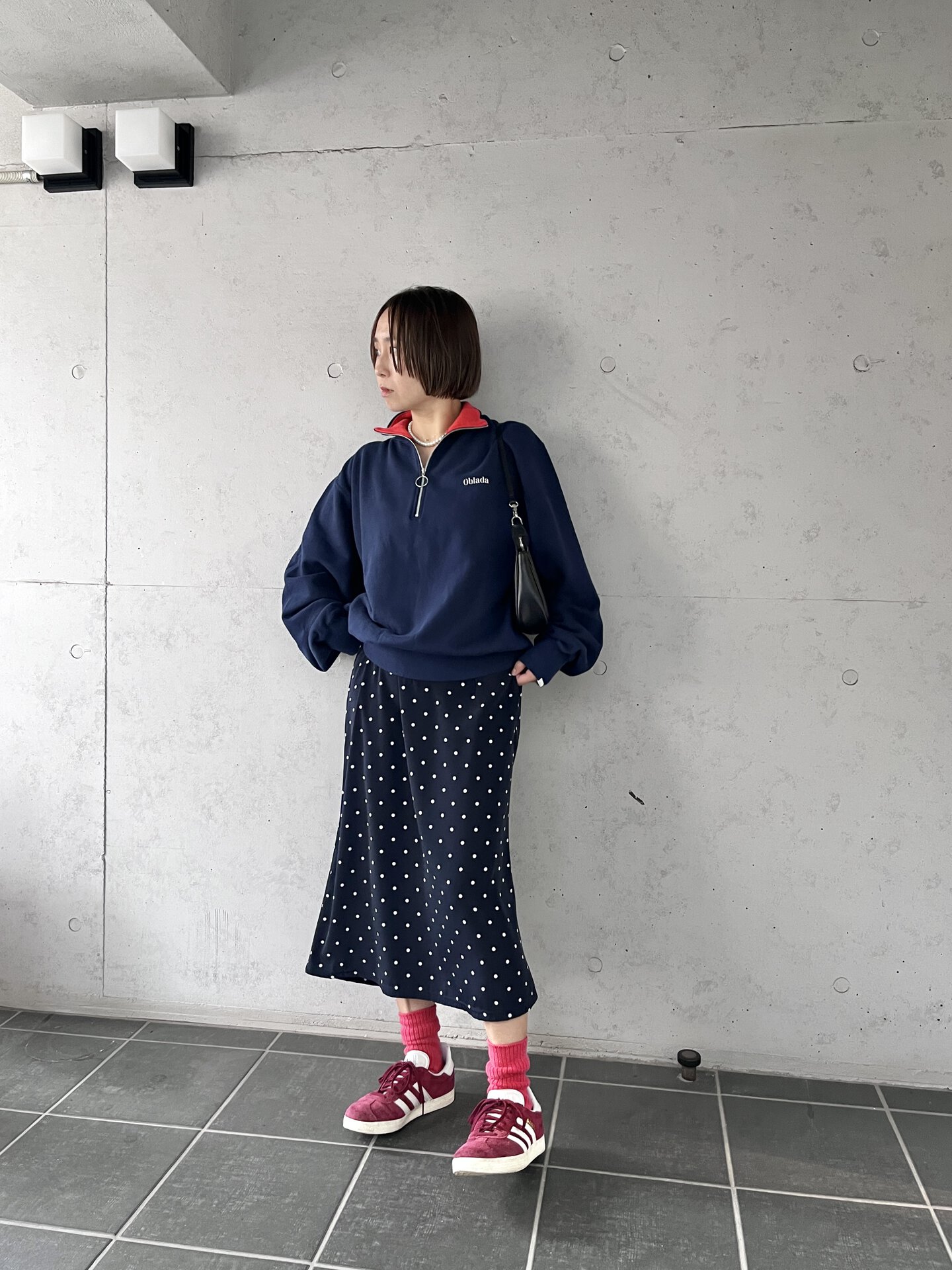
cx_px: 476
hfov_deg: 53.1
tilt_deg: -4.5
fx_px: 953
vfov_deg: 67.3
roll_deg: +1.4
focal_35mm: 26
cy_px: 635
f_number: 1.6
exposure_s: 1/50
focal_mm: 5.1
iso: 125
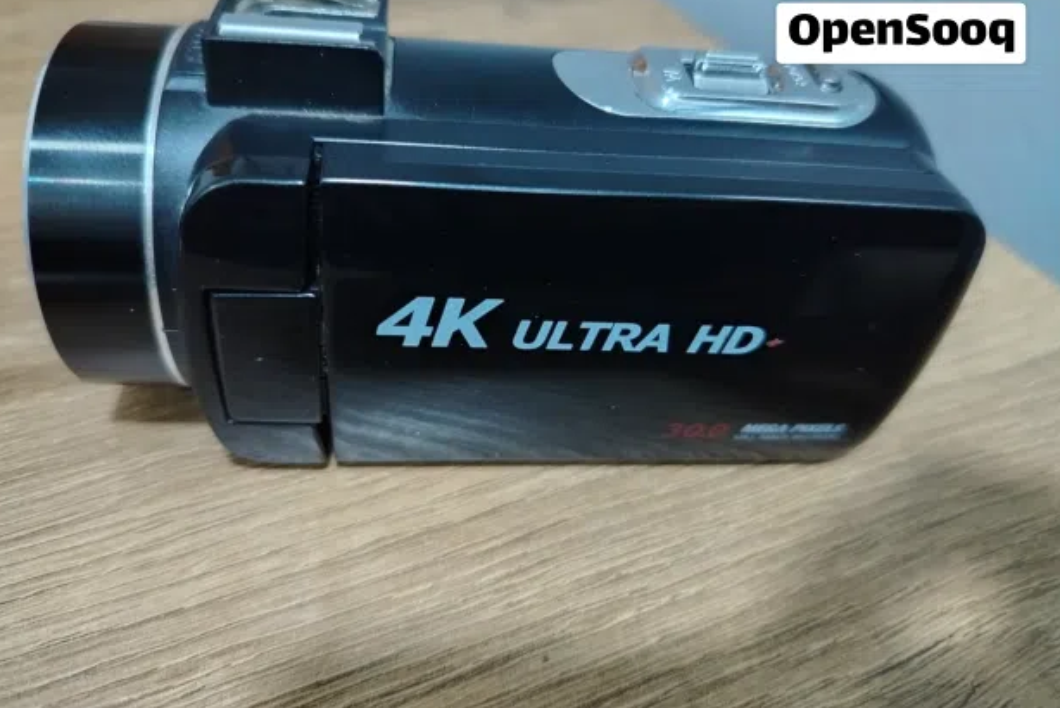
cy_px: 313
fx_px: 766
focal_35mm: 26
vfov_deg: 49.5
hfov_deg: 69.4
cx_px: 516
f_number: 1.75
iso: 2803
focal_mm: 5.25
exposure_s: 1/50
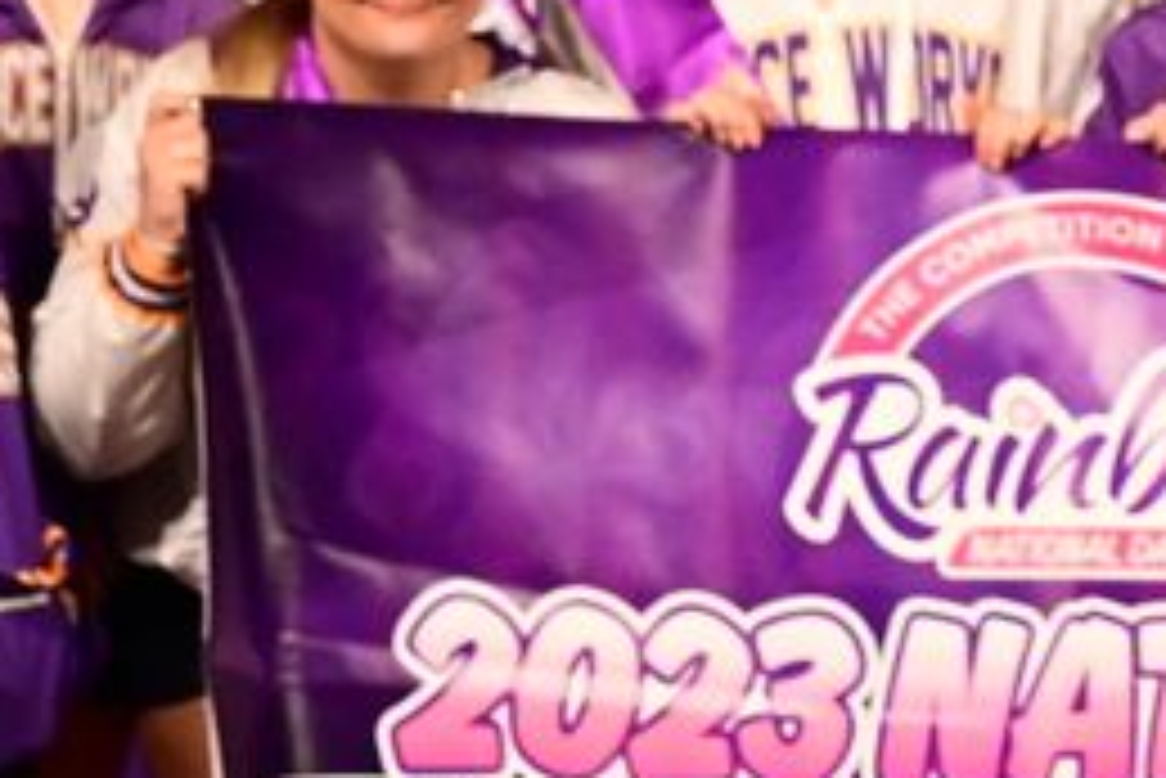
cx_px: 1112
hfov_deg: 2.5
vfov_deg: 1.6
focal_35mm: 840
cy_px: -472
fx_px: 27221
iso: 4000
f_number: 4
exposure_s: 1/500
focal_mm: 145
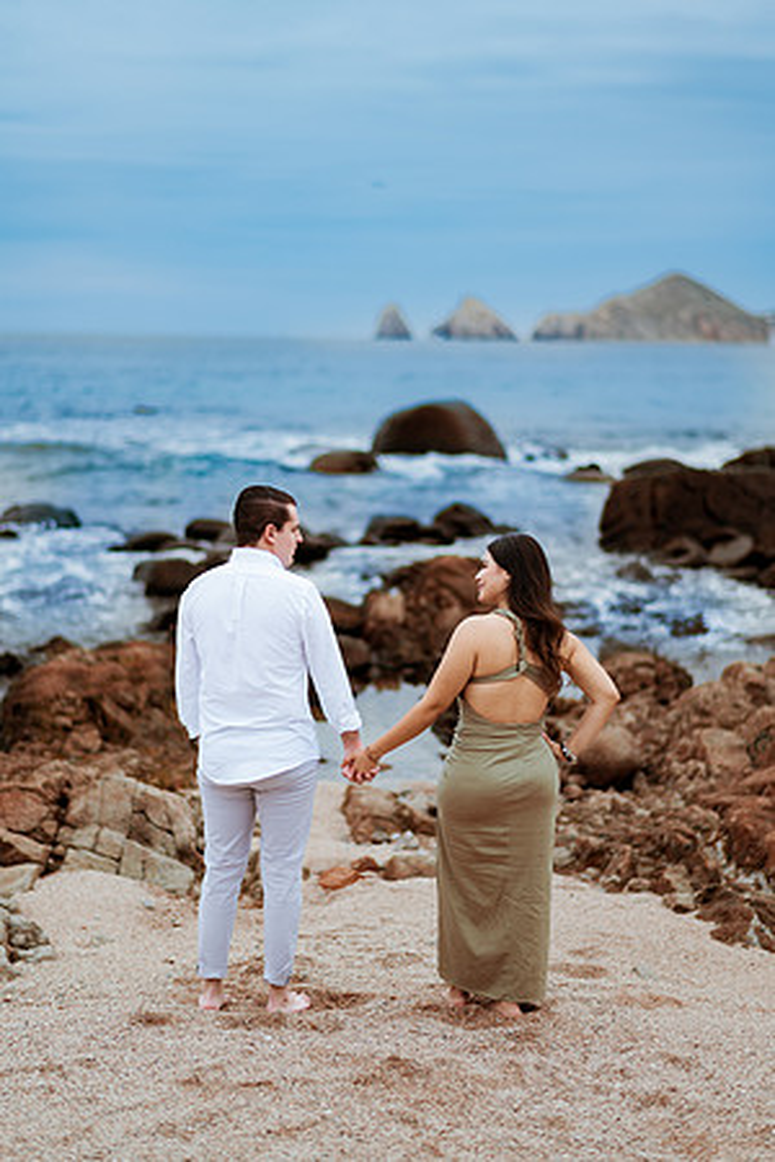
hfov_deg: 23.4
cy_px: 581
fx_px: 1873
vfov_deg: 34.5
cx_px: 388
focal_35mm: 58
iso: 80
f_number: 1.4
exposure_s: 1/800
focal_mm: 58
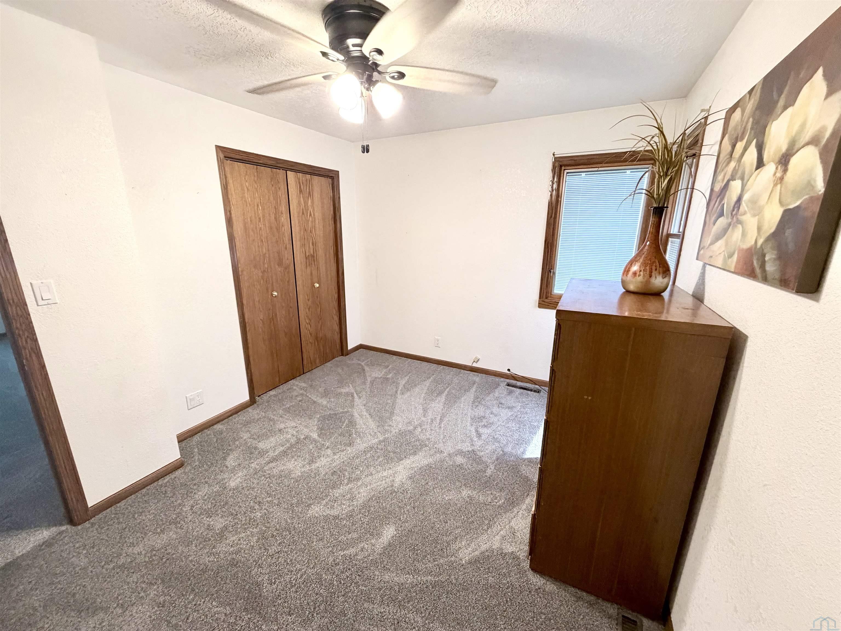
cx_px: 420
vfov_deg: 85.7
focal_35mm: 14
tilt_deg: -14.6
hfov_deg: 102.1
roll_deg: -0.2
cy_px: 316
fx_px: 340
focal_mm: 2.22
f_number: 2.2
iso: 400
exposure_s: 1/60
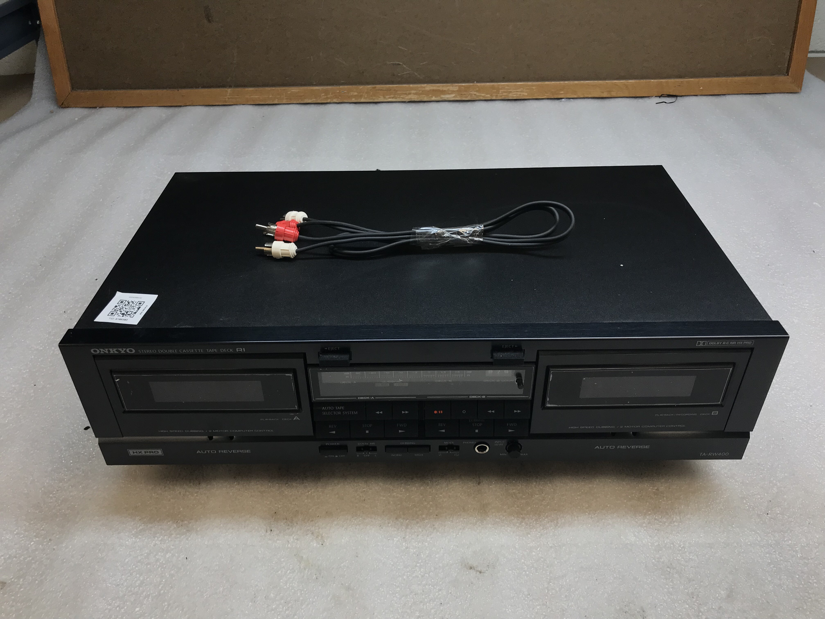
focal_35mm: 28
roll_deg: +2.3
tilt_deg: -35.6
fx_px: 667
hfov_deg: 63.4
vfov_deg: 49.7
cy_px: 310
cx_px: 412
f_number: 1.8
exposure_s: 1/120
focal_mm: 3.99
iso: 25
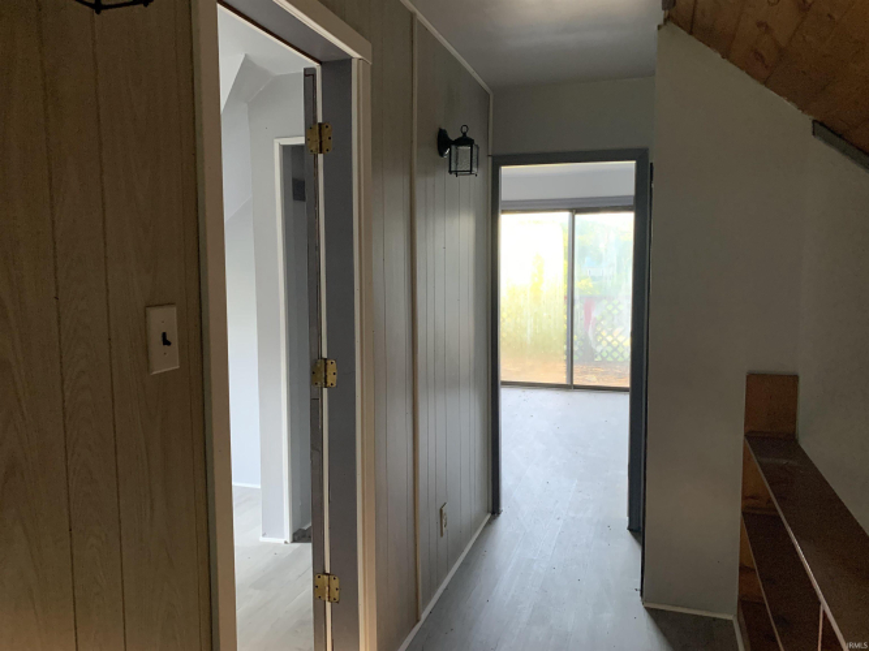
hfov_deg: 67.3
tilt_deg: -6.3
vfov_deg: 53.0
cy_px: 326
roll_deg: +0.1
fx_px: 653
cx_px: 434
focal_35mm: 26
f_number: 1.8
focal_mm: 4.25
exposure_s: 1/52
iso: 400
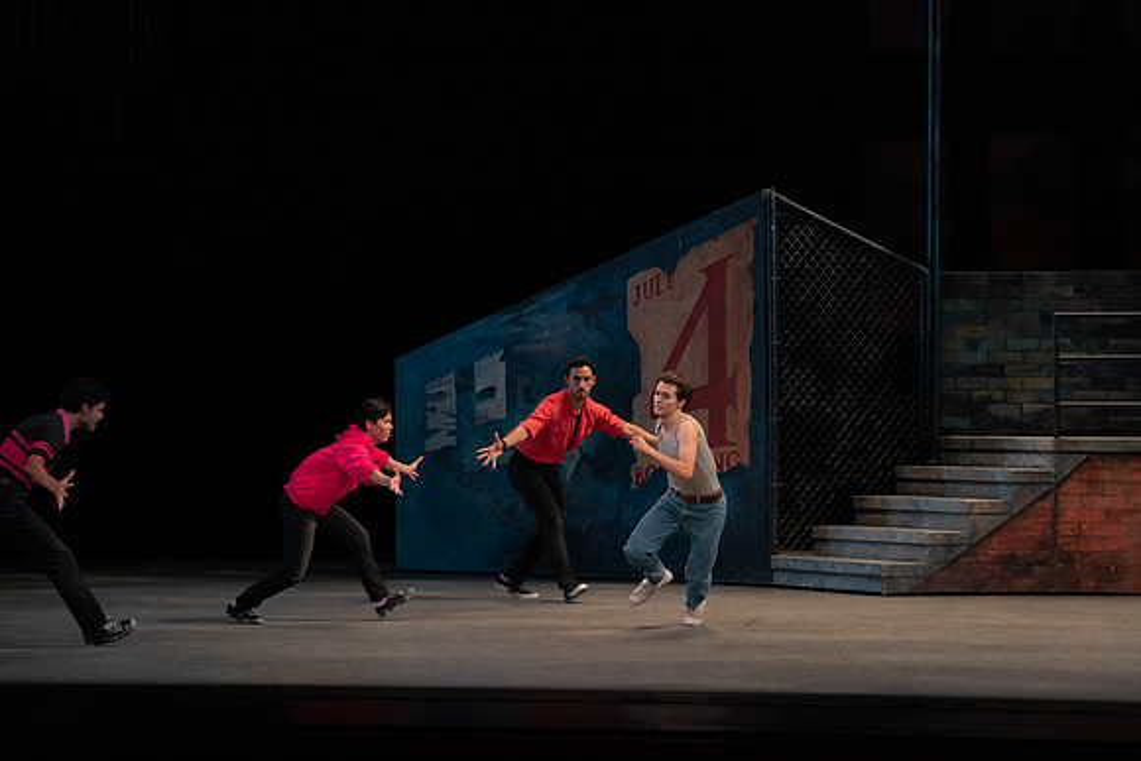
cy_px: 380
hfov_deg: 14.2
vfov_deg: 9.5
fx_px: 4565
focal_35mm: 144
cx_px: 570
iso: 3200
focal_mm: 144
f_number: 4.5
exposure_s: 1/400
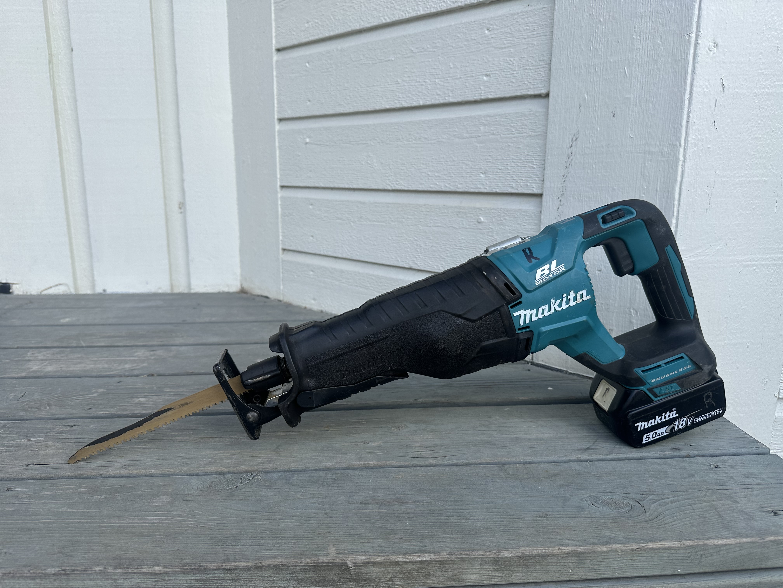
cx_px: 392
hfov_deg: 71.6
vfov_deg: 56.8
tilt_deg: -12.4
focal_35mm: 24
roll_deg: -1.4
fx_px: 543
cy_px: 294
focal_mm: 6.86
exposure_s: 1/1272
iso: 80
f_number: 1.78
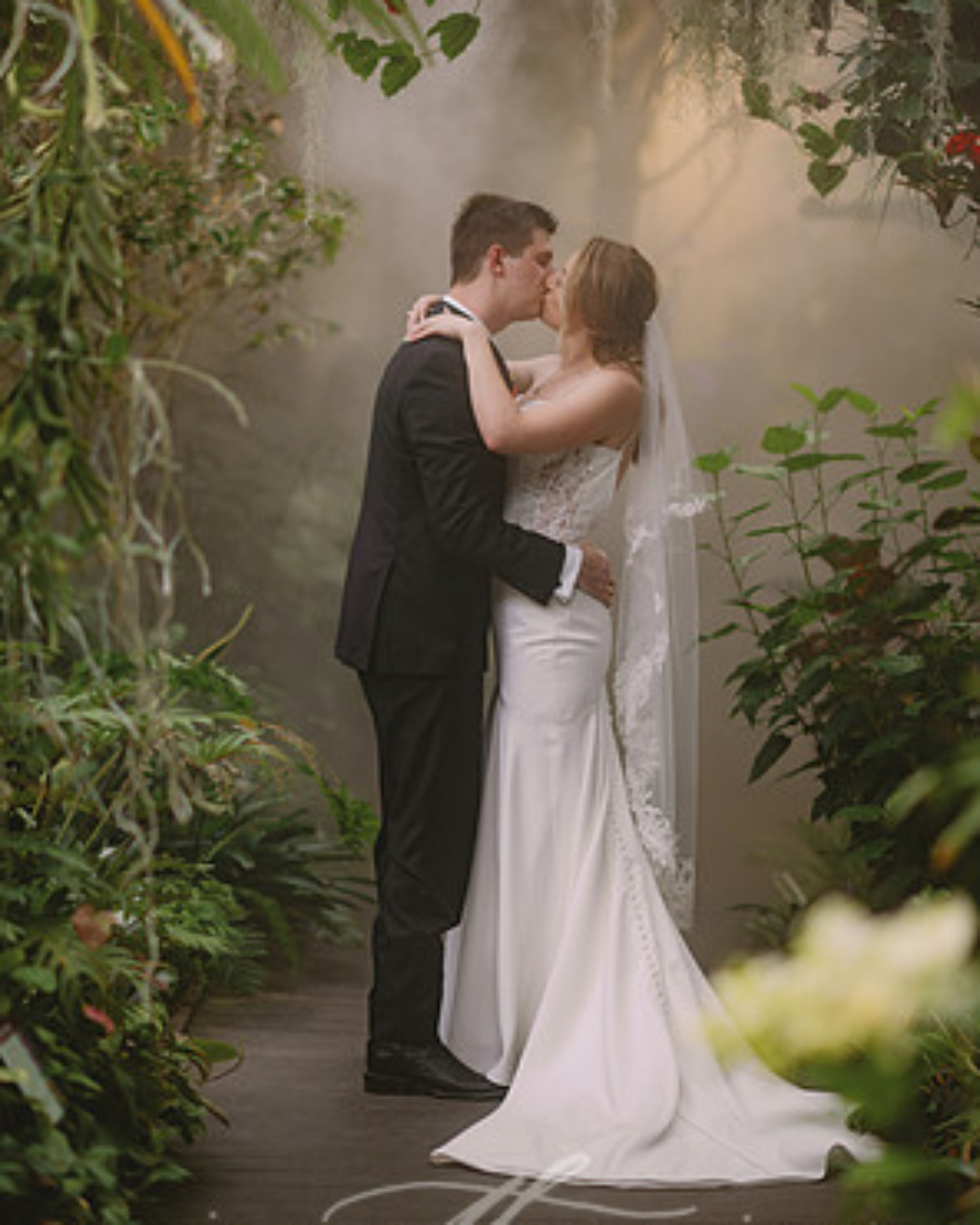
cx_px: 492
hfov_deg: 15.9
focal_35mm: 97
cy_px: 642
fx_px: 3517
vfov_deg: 19.8
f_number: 1.8
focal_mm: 85
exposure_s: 1/250
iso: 250
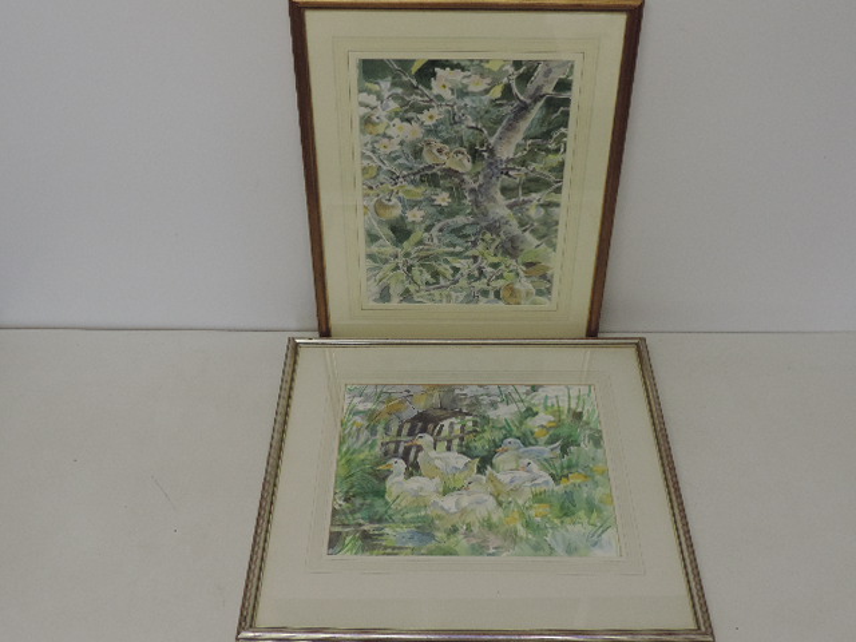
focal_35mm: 35
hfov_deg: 52.6
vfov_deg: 40.7
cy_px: 321
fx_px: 865
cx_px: 428
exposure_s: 1/50
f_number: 3.3
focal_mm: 6.2
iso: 320
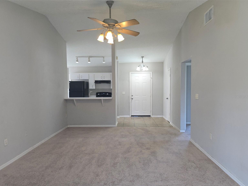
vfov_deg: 56.8
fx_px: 172
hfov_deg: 71.6
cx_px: 121
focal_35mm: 24
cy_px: 97
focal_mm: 6.3
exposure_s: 1/120
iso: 200
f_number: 1.7
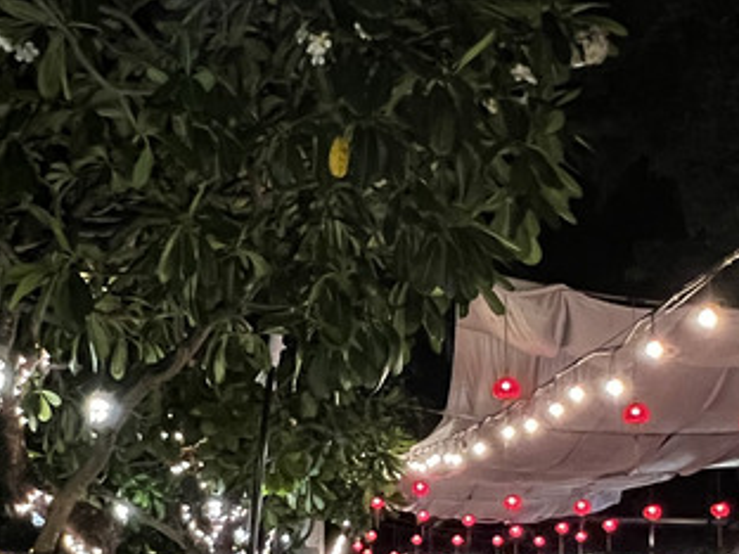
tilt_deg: +9.8
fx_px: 1067
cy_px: 419
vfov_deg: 28.7
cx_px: 417
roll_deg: -0.6
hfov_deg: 38.1
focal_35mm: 50
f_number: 1.8
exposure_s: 1/33
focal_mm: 1.57
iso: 1000
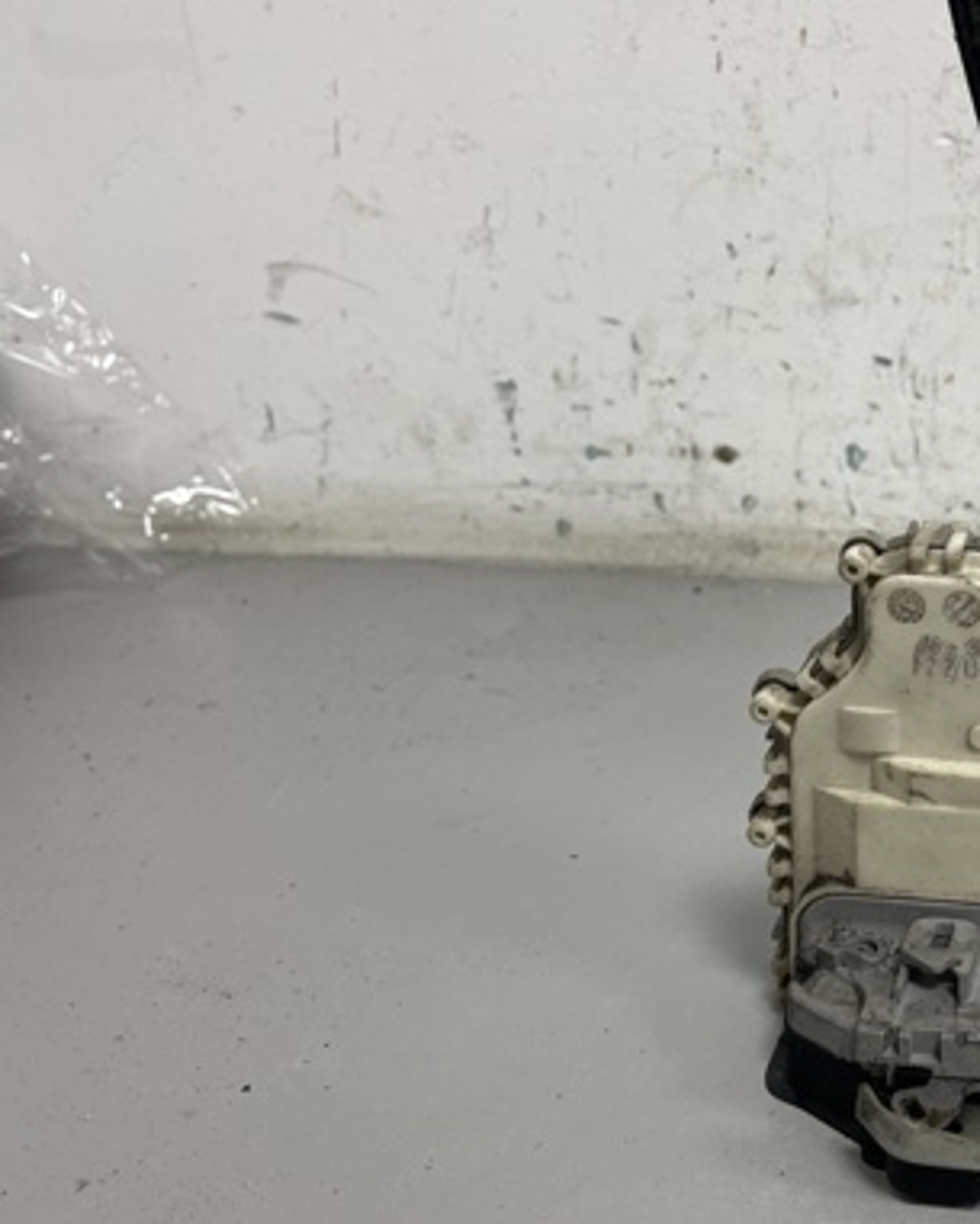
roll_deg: -0.4
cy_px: 720
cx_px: 941
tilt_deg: -22.5
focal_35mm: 41
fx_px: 1486
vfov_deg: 44.6
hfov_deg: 33.8
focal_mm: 5.1
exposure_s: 1/100
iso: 80
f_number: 1.6
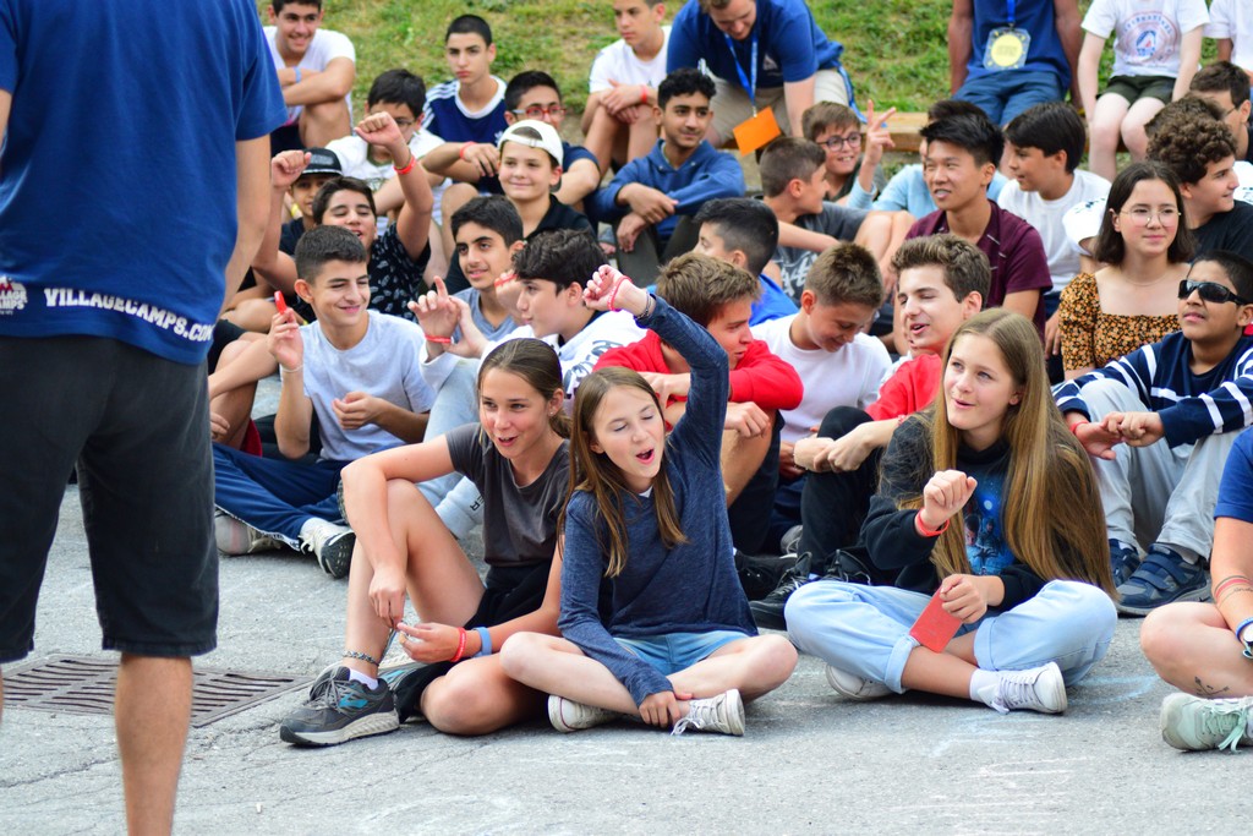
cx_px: 626
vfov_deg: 13.0
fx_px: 3655
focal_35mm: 105
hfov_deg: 19.5
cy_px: 418
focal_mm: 70
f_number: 4
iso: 1250
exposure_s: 1/1250
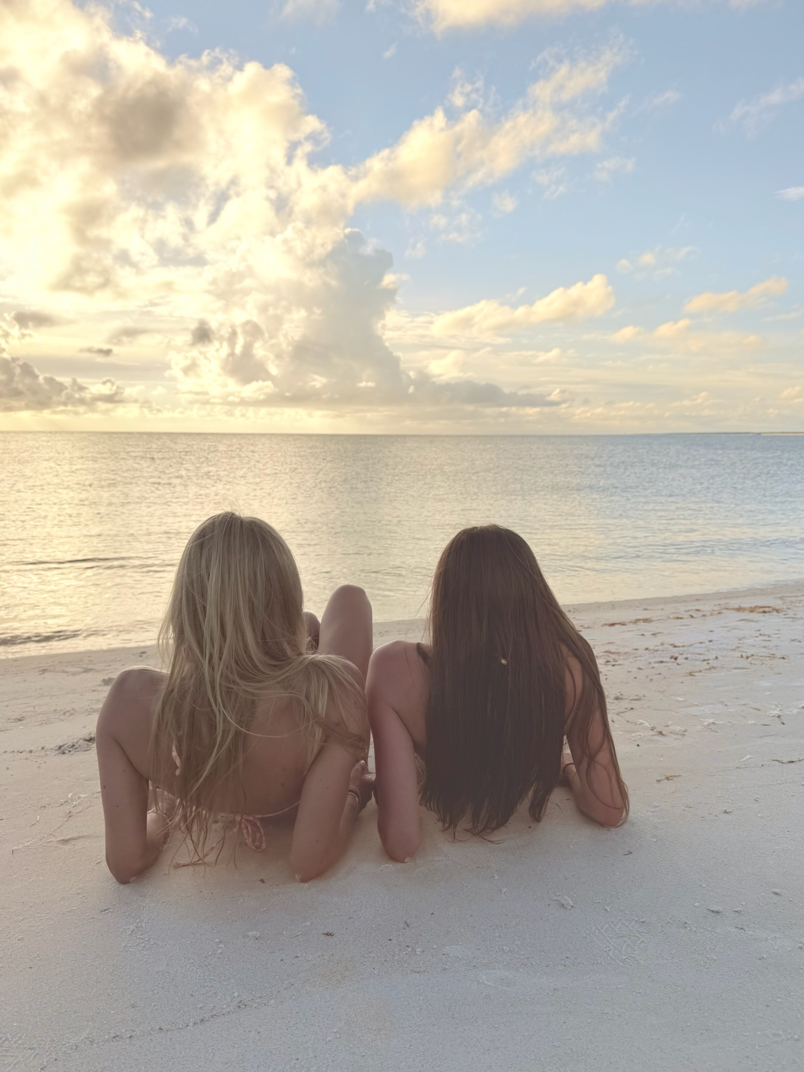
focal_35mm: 24
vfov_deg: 71.6
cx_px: 402
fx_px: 743
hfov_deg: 56.8
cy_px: 536
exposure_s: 1/6711
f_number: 1.78
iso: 80
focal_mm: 6.76
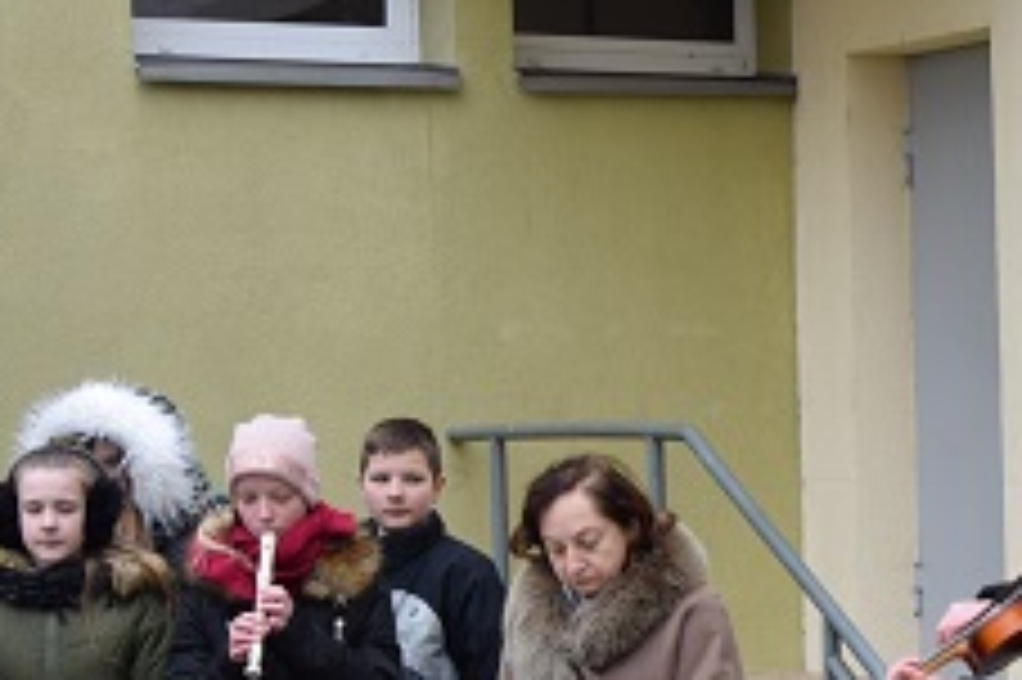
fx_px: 3943
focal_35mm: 139
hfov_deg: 14.5
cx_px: 1094
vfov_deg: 9.8
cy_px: 639
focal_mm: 30
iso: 400
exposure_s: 1/80
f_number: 4.5
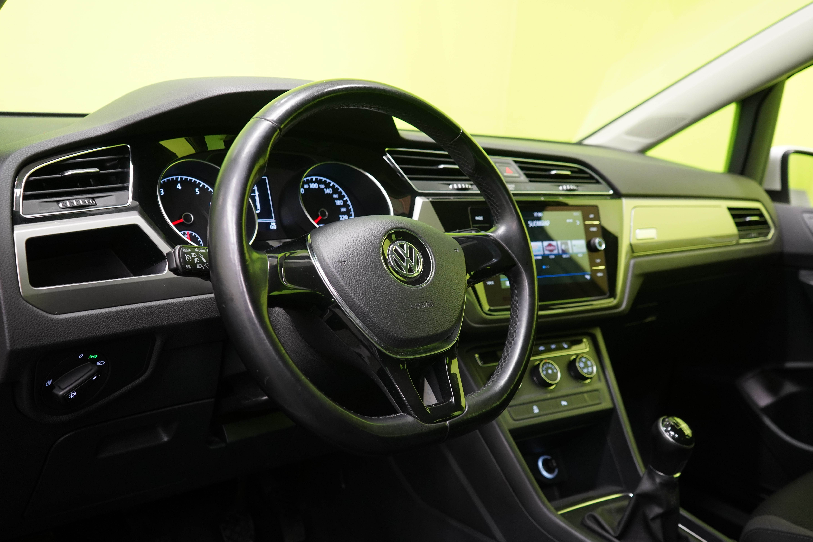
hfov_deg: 57.2
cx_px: 412
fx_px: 745
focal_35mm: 33
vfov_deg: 40.0
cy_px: 268
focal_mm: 32
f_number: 5
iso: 1250
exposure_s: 1/20
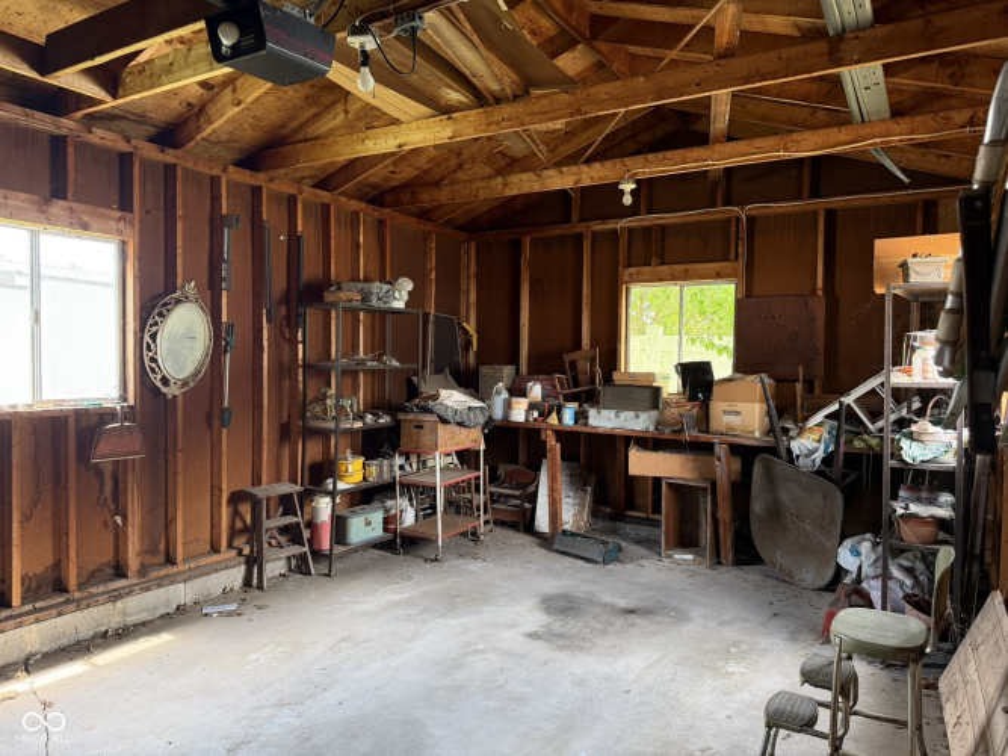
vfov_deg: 56.8
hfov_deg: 71.6
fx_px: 699
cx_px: 504
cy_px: 378
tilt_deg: -1.2
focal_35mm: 24
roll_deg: -0.9
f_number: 1.78
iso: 320
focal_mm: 6.76
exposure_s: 1/60
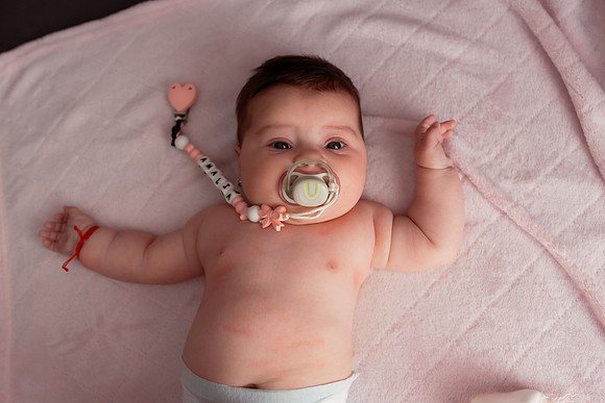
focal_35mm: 35
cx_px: 302
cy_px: 202
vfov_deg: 37.9
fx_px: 588
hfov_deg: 54.4
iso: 800
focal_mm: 35
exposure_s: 1/250
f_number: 4
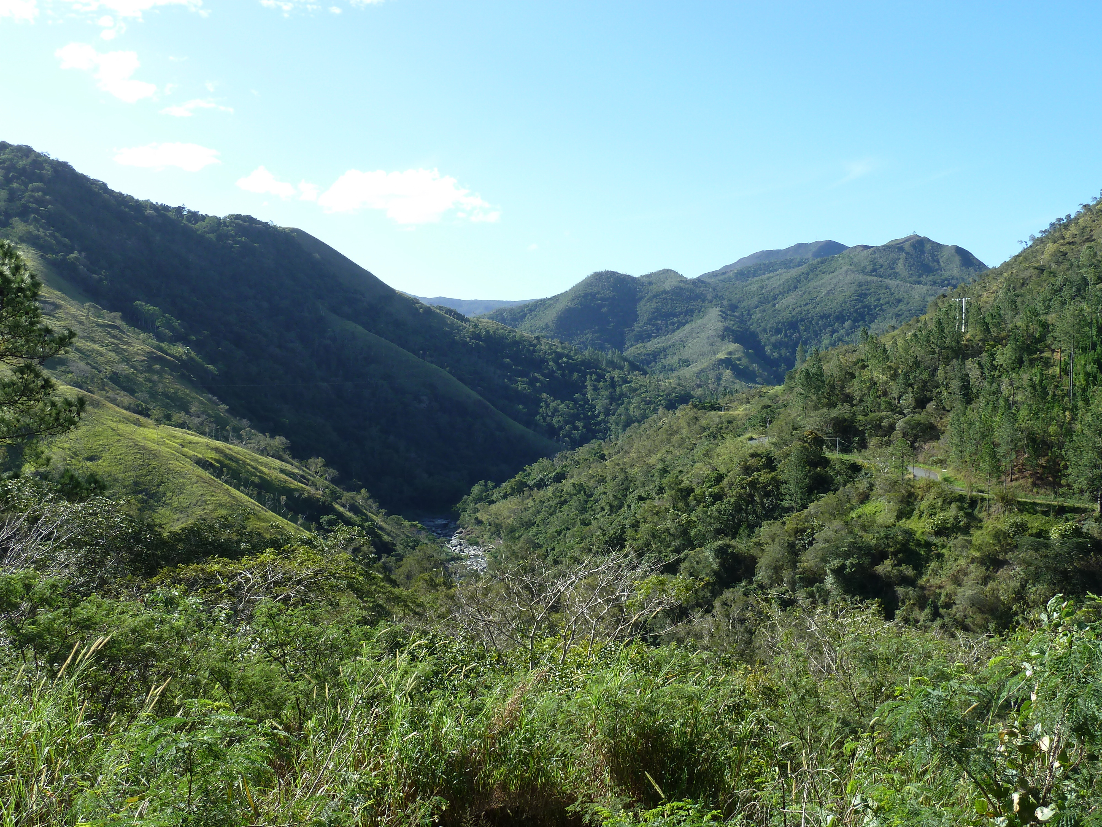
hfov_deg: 52.6
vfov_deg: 40.7
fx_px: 1114
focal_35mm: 35
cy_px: 414
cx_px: 551
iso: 80
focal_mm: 5.7
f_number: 4
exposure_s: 1/320
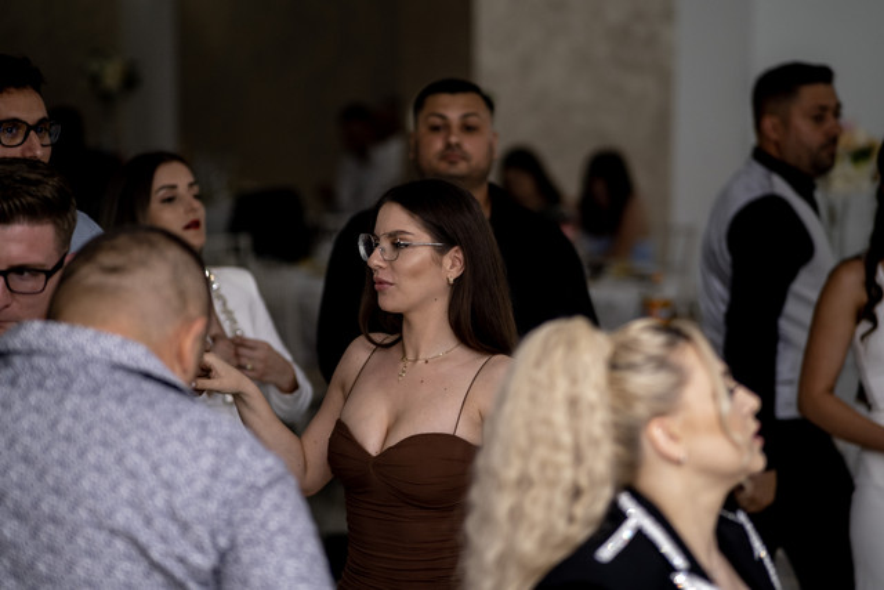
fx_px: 3144
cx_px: 442
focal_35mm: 128
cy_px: 295
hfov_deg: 16.0
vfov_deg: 10.7
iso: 800
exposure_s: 1/200
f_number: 1.8
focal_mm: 85
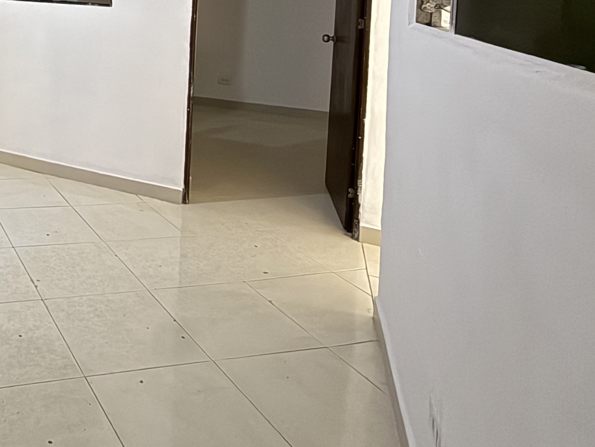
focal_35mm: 34
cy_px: 1
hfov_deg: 45.9
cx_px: 9
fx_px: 584
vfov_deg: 37.4
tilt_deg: -1.6
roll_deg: -3.3
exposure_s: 1/60
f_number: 2.2
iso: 800
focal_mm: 2.22
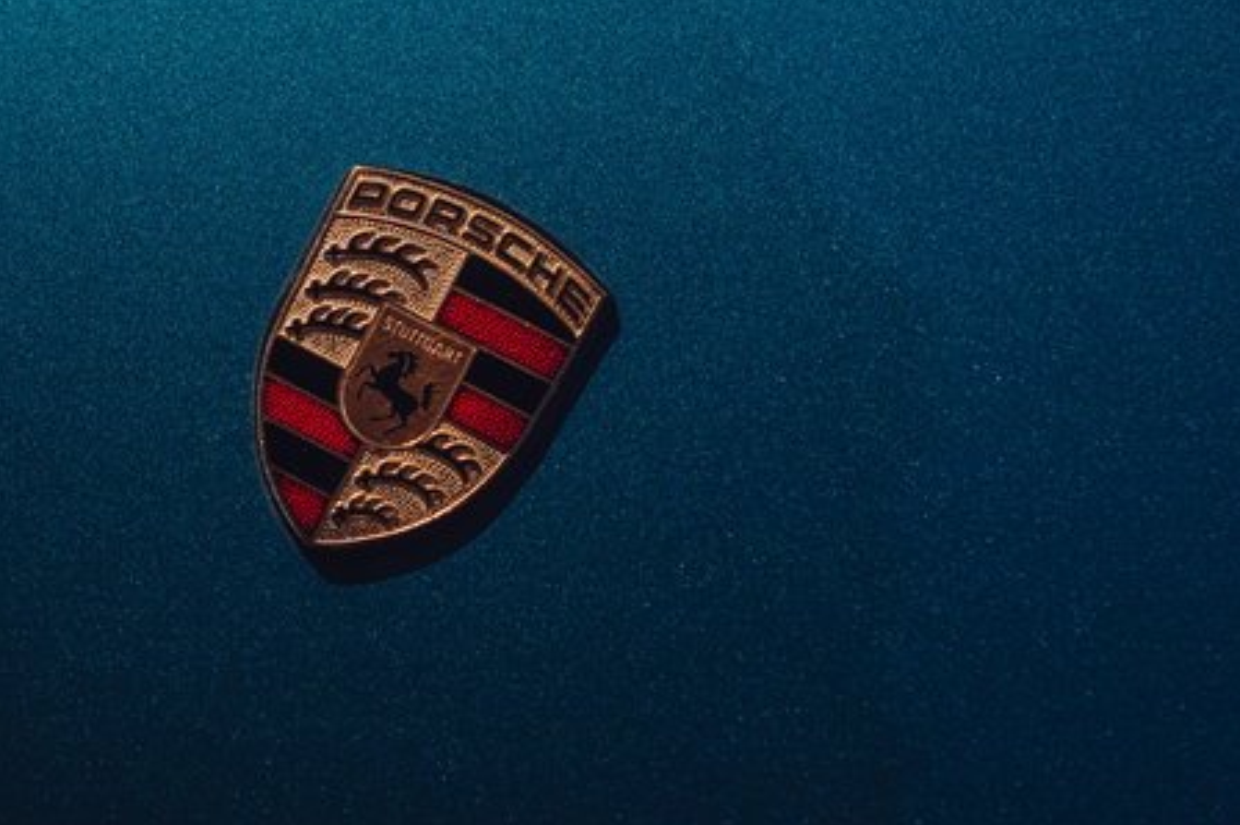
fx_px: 4130
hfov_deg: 17.0
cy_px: 472
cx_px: 432
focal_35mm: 120
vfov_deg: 11.4
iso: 200
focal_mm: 70
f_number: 7.1
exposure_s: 1/320
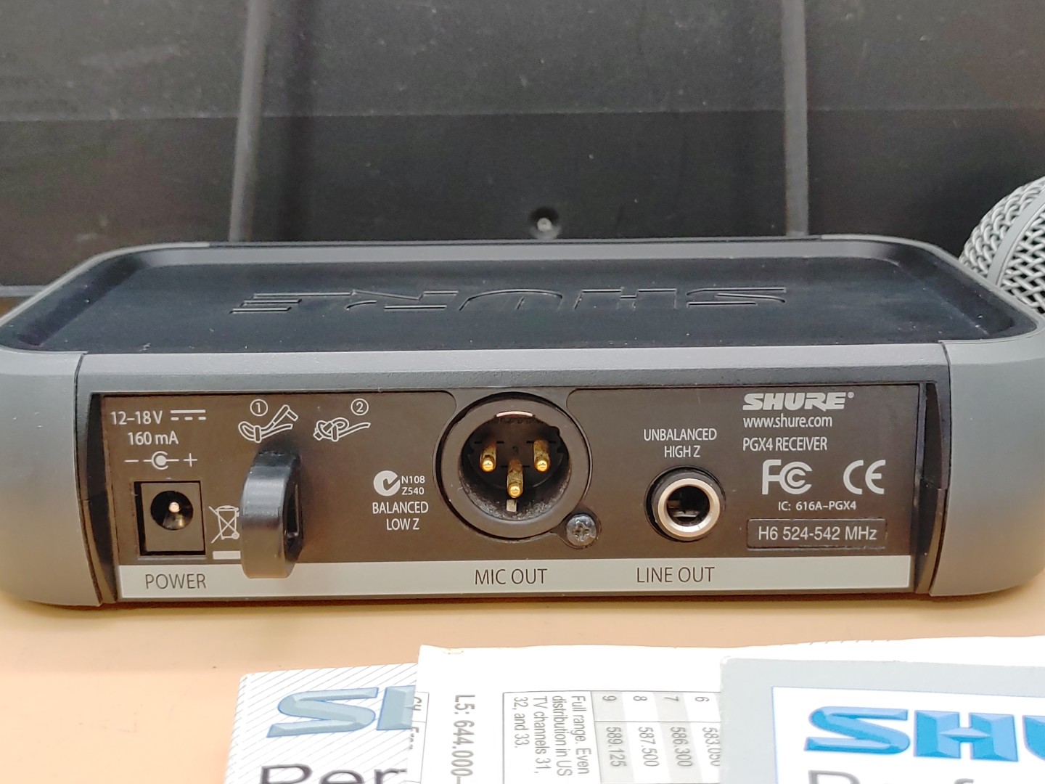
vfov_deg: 31.5
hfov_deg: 41.2
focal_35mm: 46
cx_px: 522
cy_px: 392
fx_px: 1389
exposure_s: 1/63
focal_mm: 4.36
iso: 50
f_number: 1.8
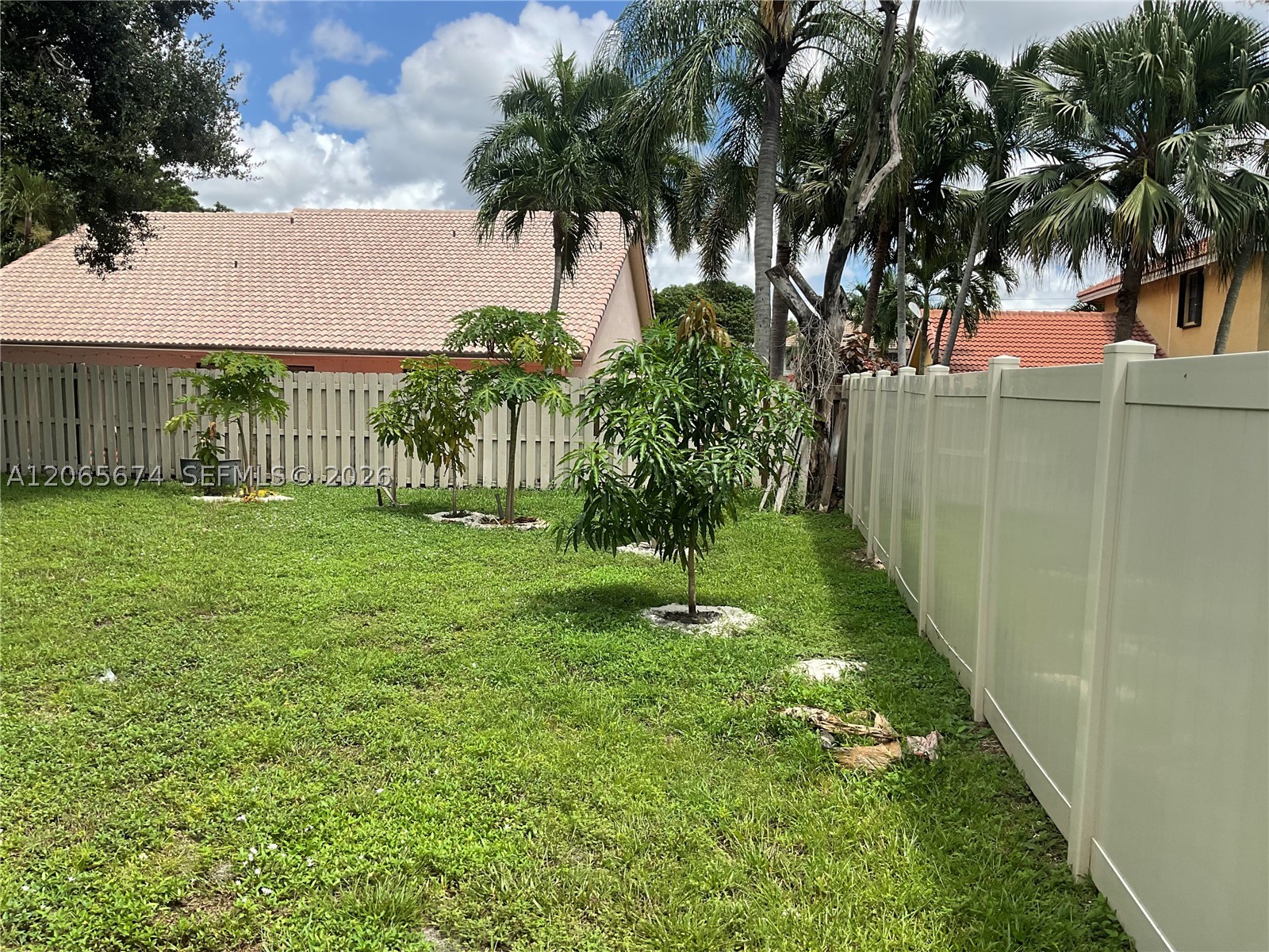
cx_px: 634
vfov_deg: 48.2
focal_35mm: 29
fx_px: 1063
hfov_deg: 61.7
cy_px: 476
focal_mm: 3
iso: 16
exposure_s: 1/1311
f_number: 1.8
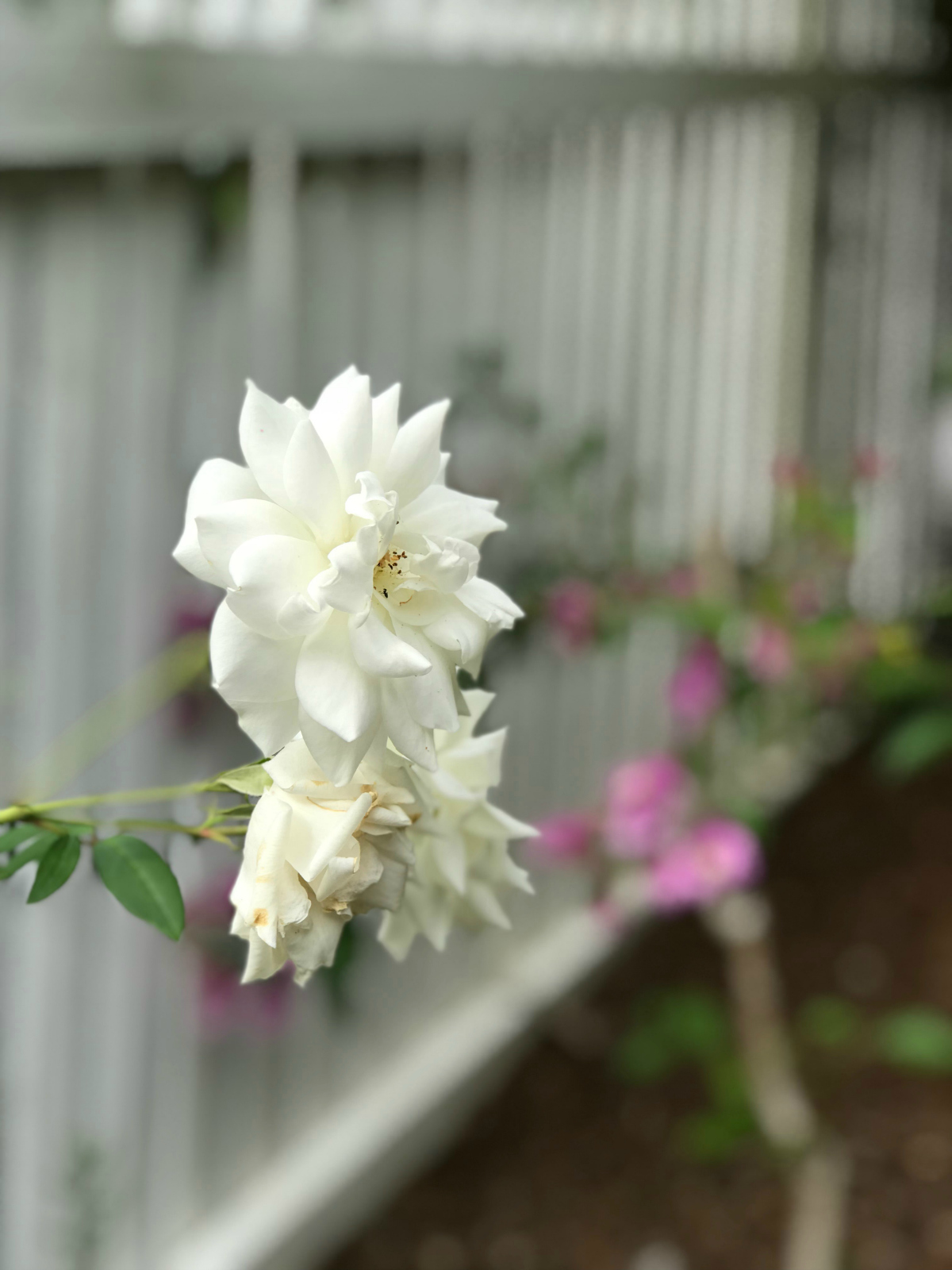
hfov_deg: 25.7
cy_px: 635
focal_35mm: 57
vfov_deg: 33.8
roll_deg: -2.6
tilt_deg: -6.0
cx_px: 476
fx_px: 2090
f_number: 2.8
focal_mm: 6.6
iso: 20
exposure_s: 1/320
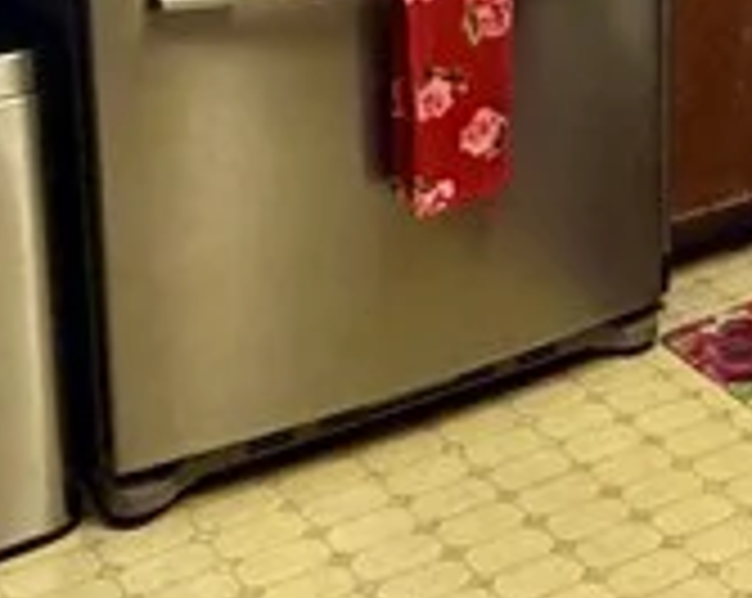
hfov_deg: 20.9
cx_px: 946
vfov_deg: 17.0
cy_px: -207
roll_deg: -1.3
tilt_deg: -10.1
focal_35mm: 84
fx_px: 1866
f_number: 2.2
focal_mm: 2.22
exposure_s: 1/60
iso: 320
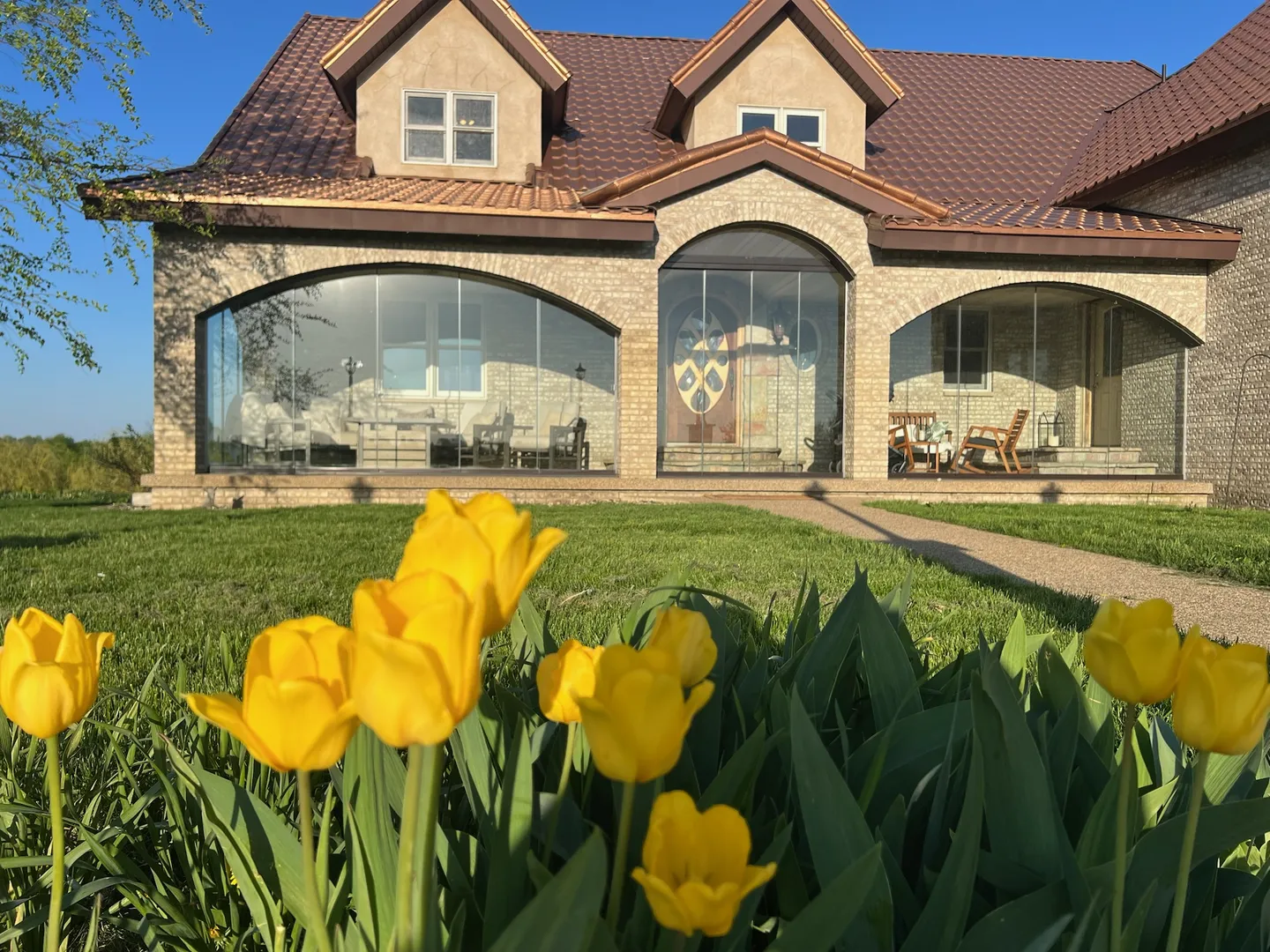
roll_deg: -0.2
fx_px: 954
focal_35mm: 26
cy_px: 476
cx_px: 635
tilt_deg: -0.8
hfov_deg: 67.3
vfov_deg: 53.1
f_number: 1.5
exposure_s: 1/3968
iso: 50
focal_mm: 5.7
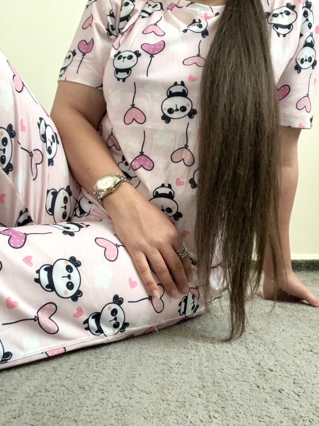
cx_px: 160
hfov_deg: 46.8
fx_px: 369
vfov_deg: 60.0
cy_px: 213
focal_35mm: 30
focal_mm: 2.71
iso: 250
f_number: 2.2
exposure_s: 1/60
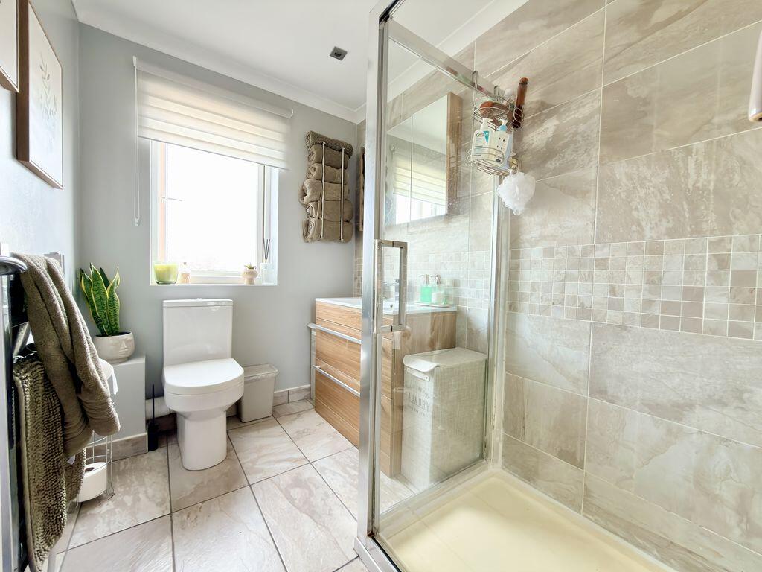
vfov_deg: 85.7
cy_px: 286
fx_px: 308
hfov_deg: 102.1
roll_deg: -0.7
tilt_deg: -2.3
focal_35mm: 14
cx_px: 381
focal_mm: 2.22
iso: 64
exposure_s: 1/39
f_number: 2.2
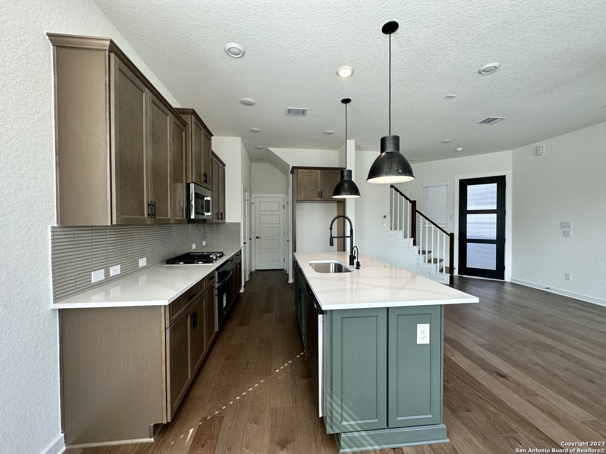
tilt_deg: -1.3
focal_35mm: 14
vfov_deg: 85.7
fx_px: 245
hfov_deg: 102.1
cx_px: 303
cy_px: 227
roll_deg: +0.1
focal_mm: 2.22
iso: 50
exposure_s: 1/120
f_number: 2.2
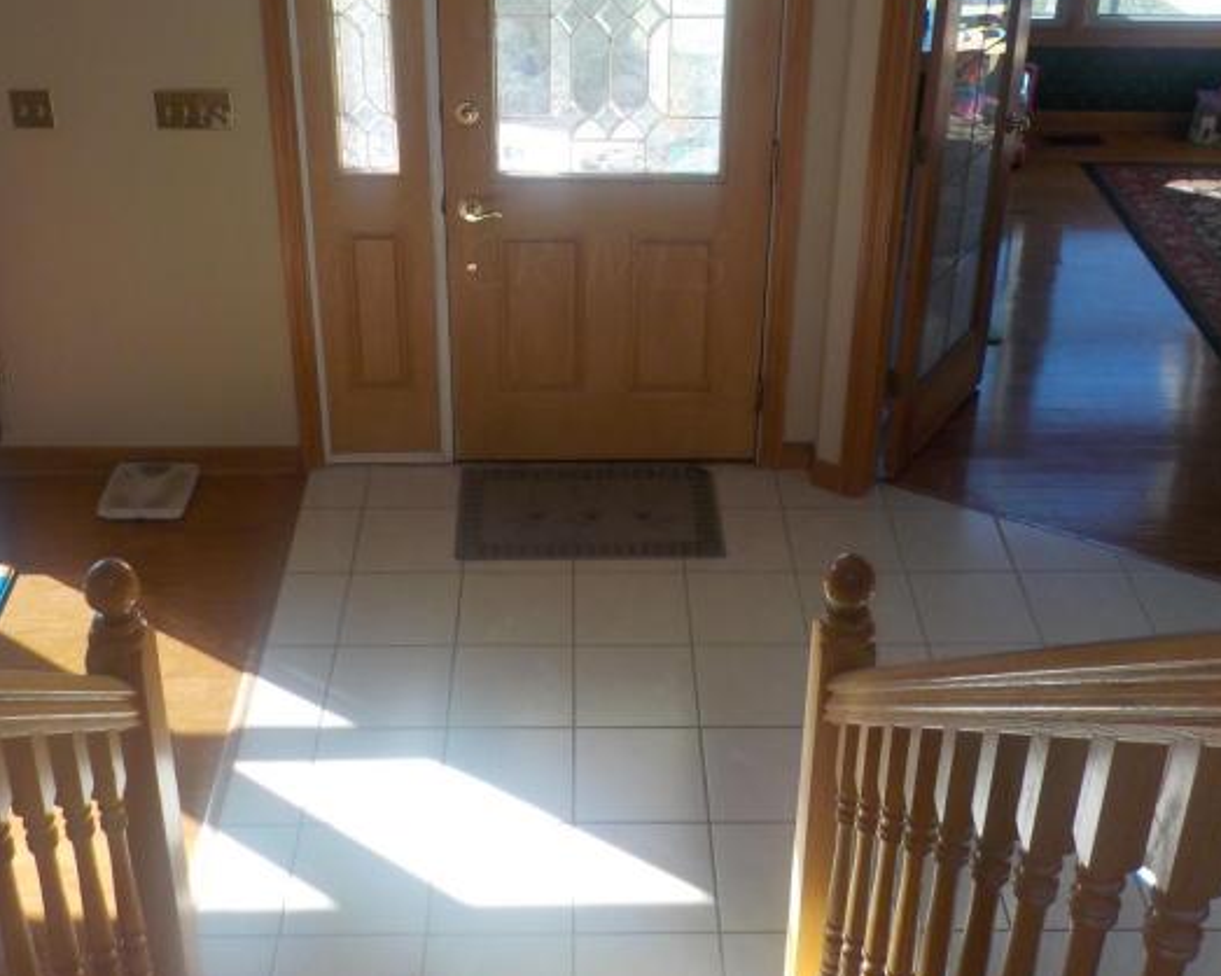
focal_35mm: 43
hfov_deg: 42.9
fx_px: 1553
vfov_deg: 34.3
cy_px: 262
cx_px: 595
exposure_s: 1/100
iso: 125
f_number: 3.3
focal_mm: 4.1
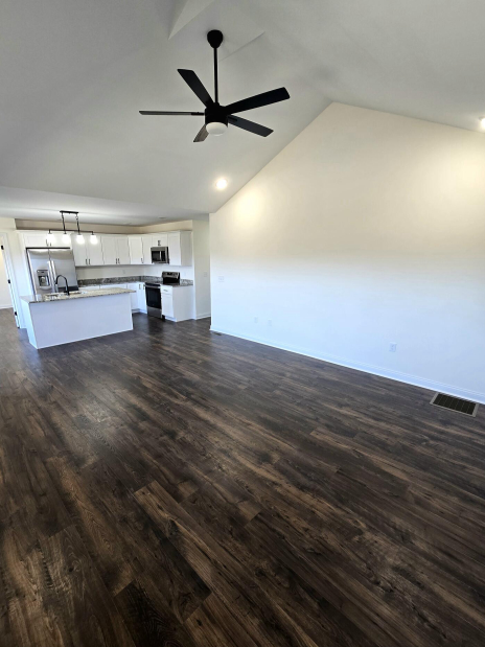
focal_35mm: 14
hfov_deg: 85.5
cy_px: 336
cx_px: 227
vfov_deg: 102.0
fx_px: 262
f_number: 2.2
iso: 125
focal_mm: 2.2
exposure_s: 1/60.2
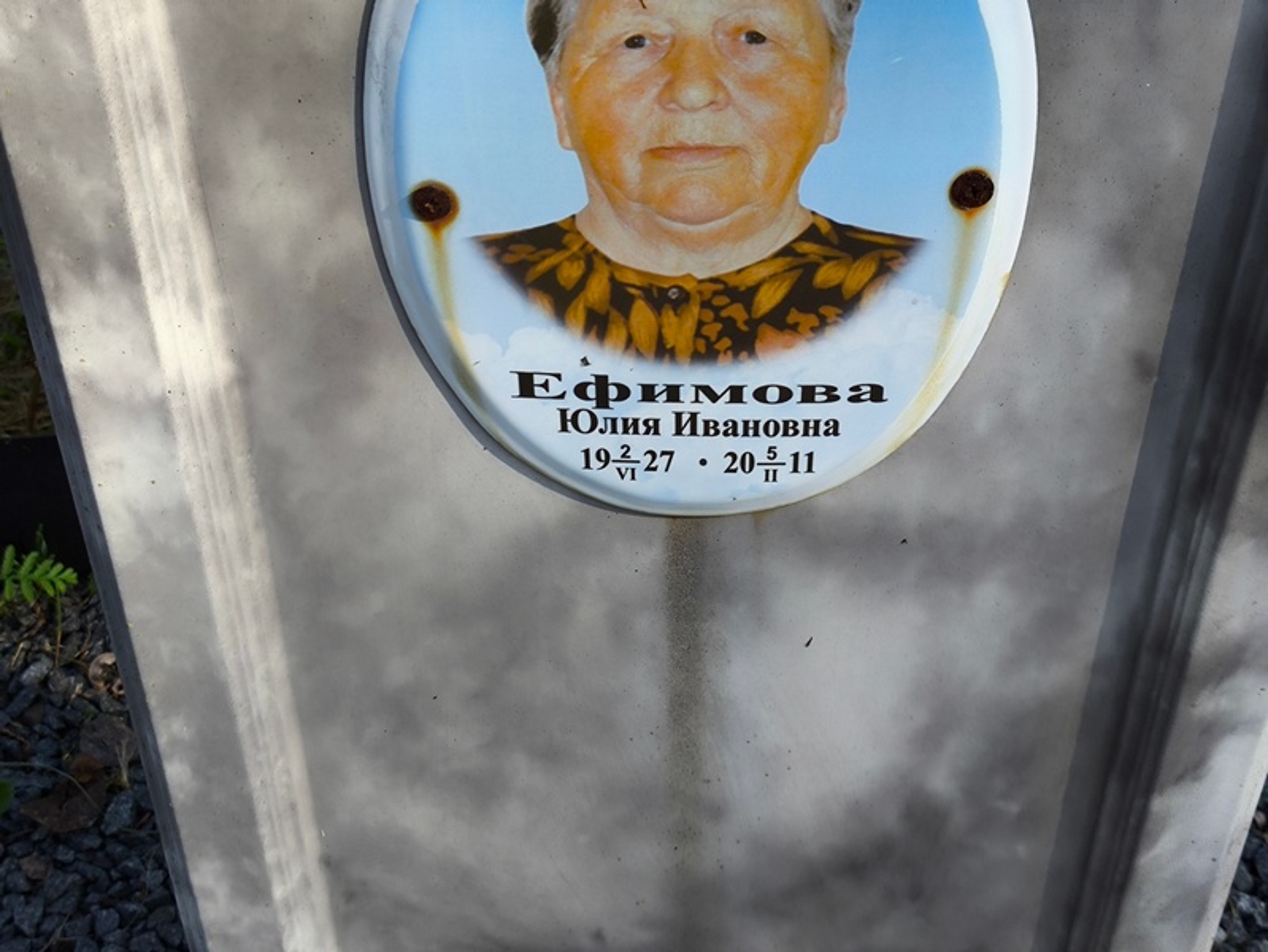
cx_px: 634
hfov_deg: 38.2
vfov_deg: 29.1
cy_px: 476
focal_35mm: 50
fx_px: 1832
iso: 50
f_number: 1.7
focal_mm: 4.71
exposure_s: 1/550
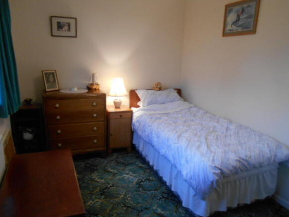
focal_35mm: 26
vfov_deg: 53.0
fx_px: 217
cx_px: 144
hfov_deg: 67.3
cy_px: 108
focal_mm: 4.6
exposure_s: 1/30
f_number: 3.2
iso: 320
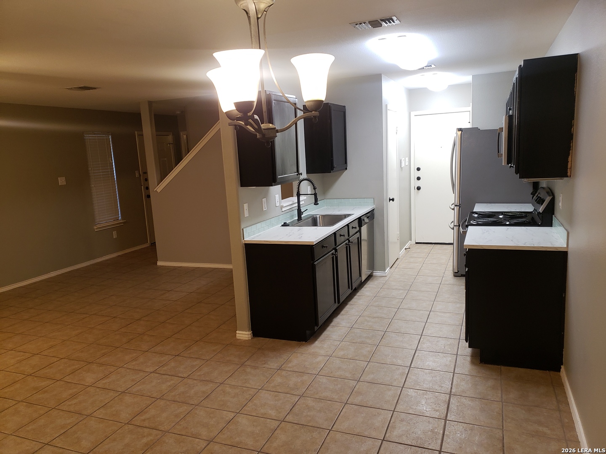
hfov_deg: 67.3
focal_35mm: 26
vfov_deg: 53.1
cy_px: 227
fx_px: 455
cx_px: 303
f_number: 1.5
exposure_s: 1/60
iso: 125
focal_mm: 4.3
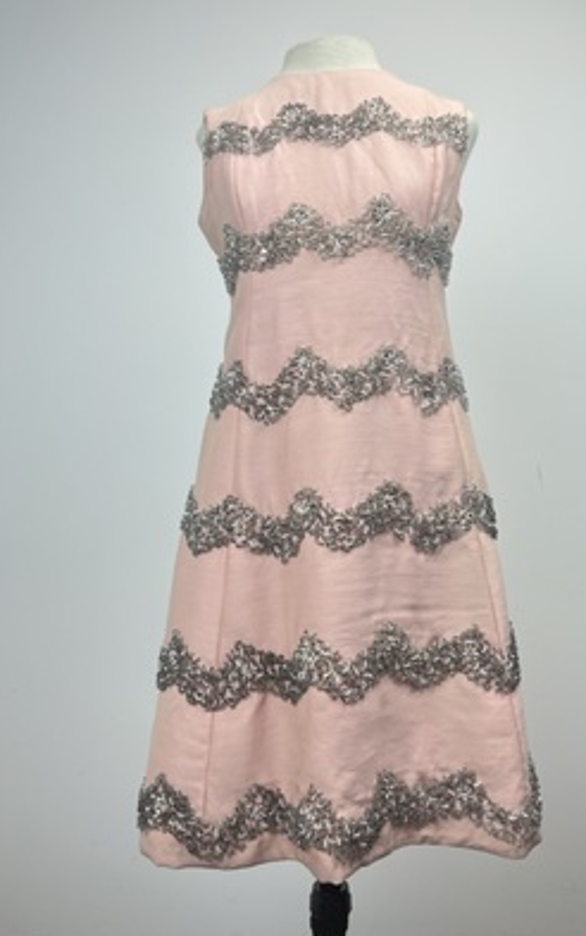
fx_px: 715
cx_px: 350
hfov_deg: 44.4
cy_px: 470
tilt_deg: +2.2
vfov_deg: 66.4
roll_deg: +0.1
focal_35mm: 28
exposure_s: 1/189
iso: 50
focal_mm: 5.1
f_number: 1.6
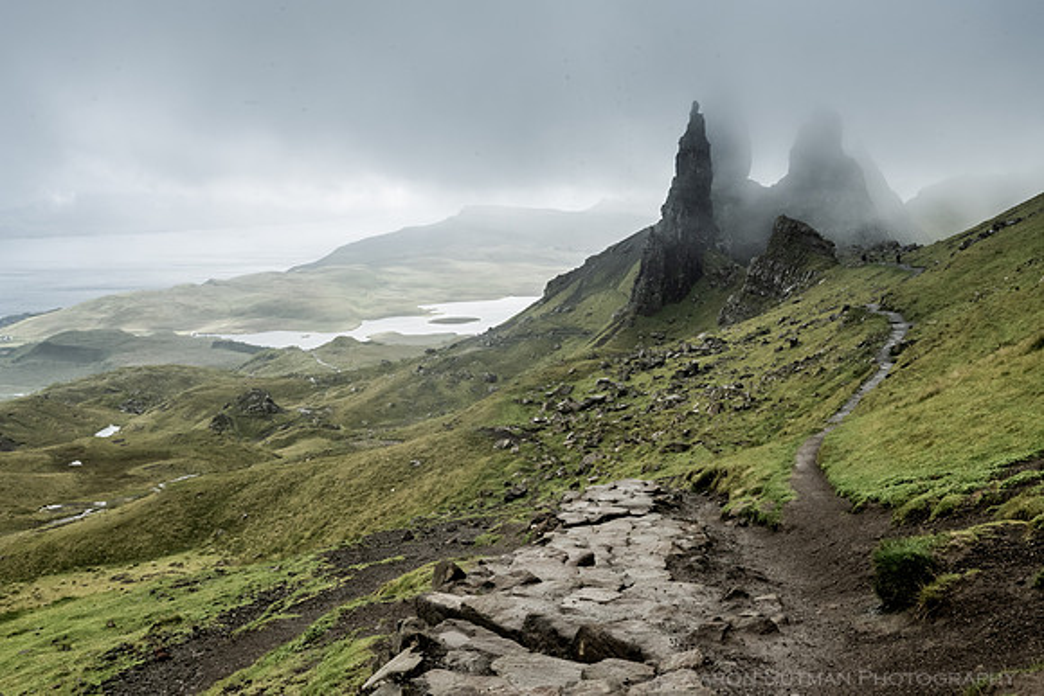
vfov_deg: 37.9
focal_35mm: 35
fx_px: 1015
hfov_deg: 54.4
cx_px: 522
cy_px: 348
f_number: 18
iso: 1250
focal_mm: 35
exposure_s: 1/100
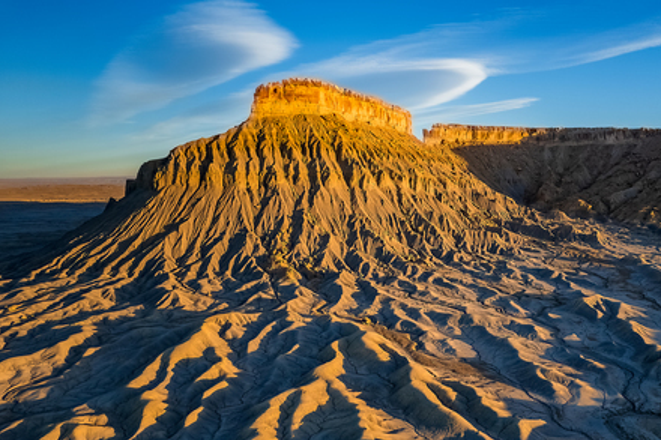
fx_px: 514
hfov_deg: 64.9
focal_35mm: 28
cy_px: 206
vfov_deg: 46.3
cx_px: 395
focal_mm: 8.38
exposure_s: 1/2000
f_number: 2.8
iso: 100
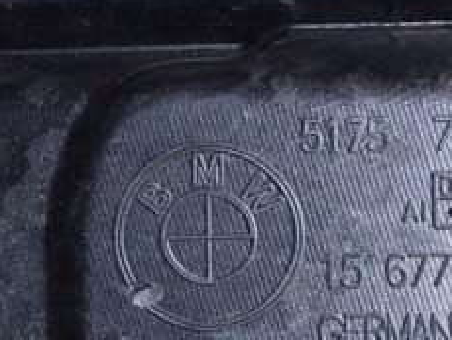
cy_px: 239
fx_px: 2880
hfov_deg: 8.9
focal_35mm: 220
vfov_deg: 6.8
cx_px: 405
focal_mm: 55
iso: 1600
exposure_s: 1/200
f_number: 8
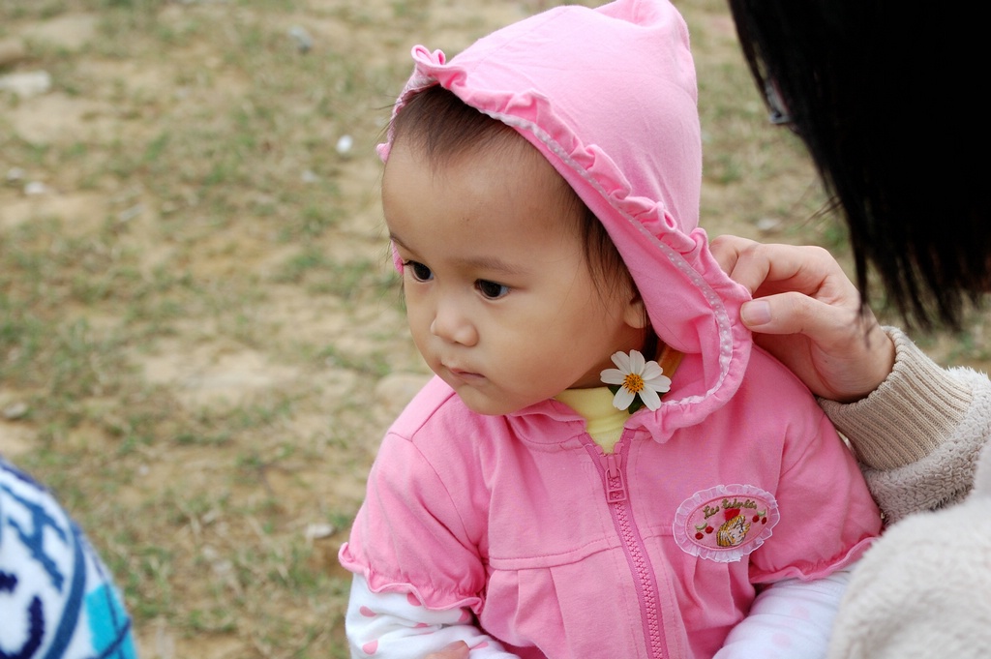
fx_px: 2063
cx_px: 496
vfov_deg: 18.2
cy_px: 330
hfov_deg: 27.0
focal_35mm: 75
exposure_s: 1/250
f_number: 5.6
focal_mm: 50
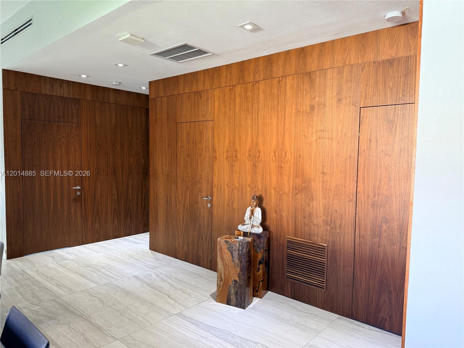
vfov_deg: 56.8
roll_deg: -1.2
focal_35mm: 24
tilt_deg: -3.5
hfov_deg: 71.6
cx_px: 232
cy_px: 174
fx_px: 322
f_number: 1.78
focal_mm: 6.76
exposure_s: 1/60
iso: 160
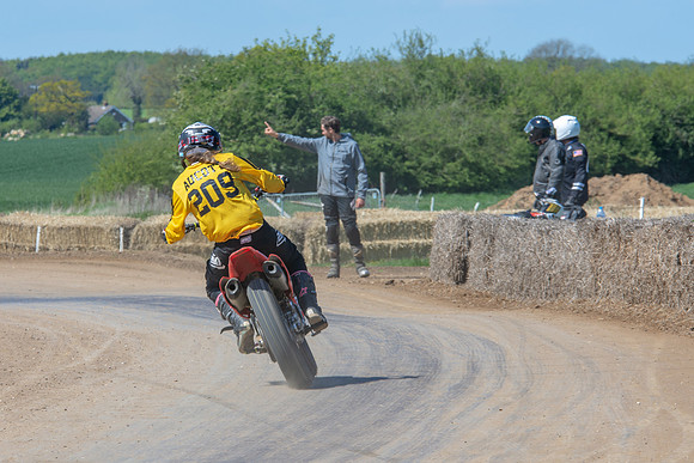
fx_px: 6978
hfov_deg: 5.7
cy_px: 234
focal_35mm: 362
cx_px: 252
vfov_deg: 3.8
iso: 125
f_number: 9
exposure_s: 1/125
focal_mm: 175
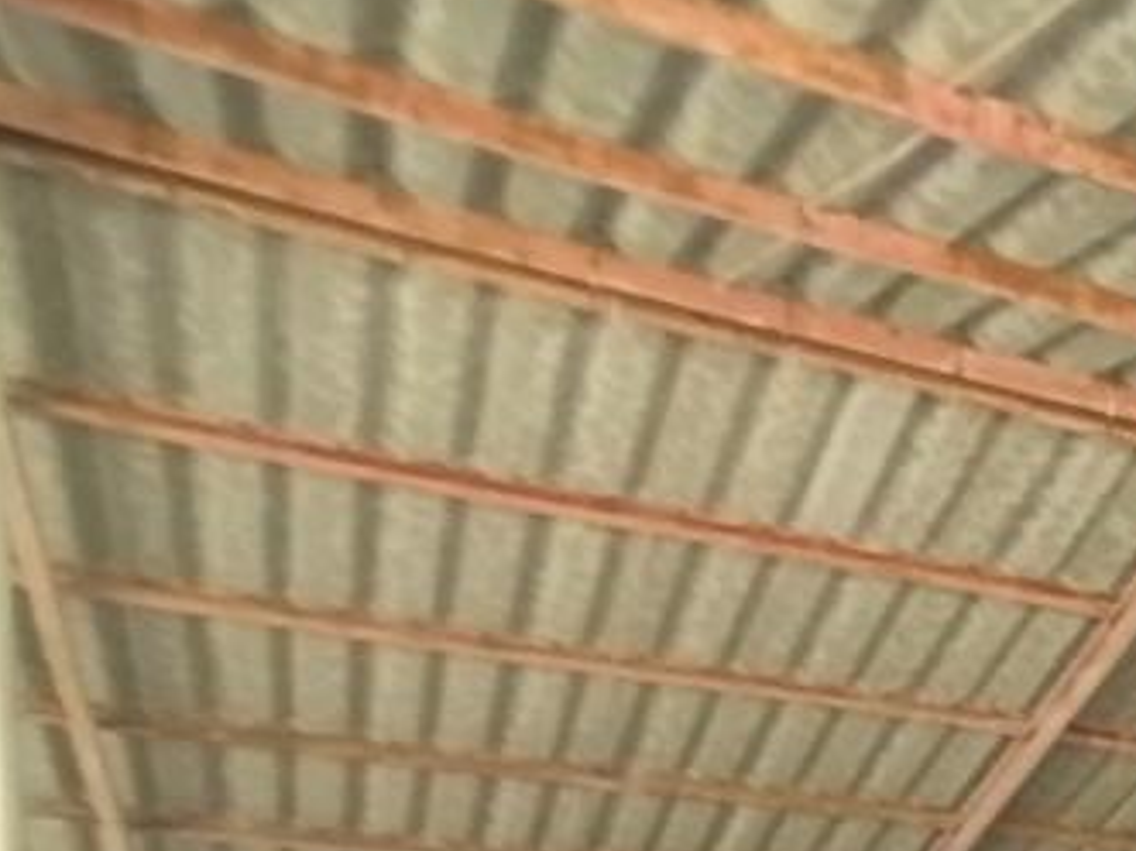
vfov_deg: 22.7
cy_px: 1283
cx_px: 1618
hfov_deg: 27.7
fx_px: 1706
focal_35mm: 52
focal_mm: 1.65
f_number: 2.2
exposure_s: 1/25
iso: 250
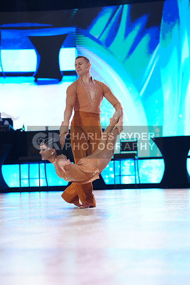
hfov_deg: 11.6
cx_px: 95
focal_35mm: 118
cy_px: 142
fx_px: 934
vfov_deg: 17.3
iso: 2000
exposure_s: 1/500
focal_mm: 118
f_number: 2.8
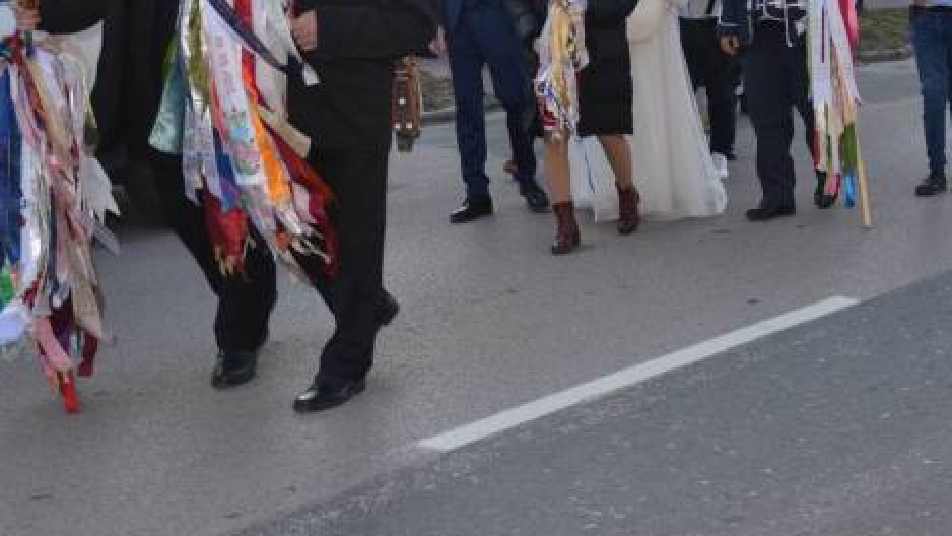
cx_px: 666
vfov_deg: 20.1
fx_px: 1490
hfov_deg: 35.0
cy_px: 84
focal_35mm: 59
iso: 100
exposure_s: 1/125
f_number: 4
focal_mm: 22
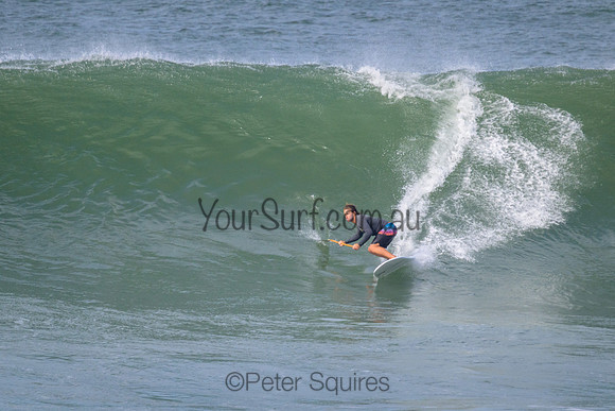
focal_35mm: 898
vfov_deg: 1.5
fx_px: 15345
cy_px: 222
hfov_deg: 2.3
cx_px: 298
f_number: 11
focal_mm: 800
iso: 1400
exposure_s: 1/2000
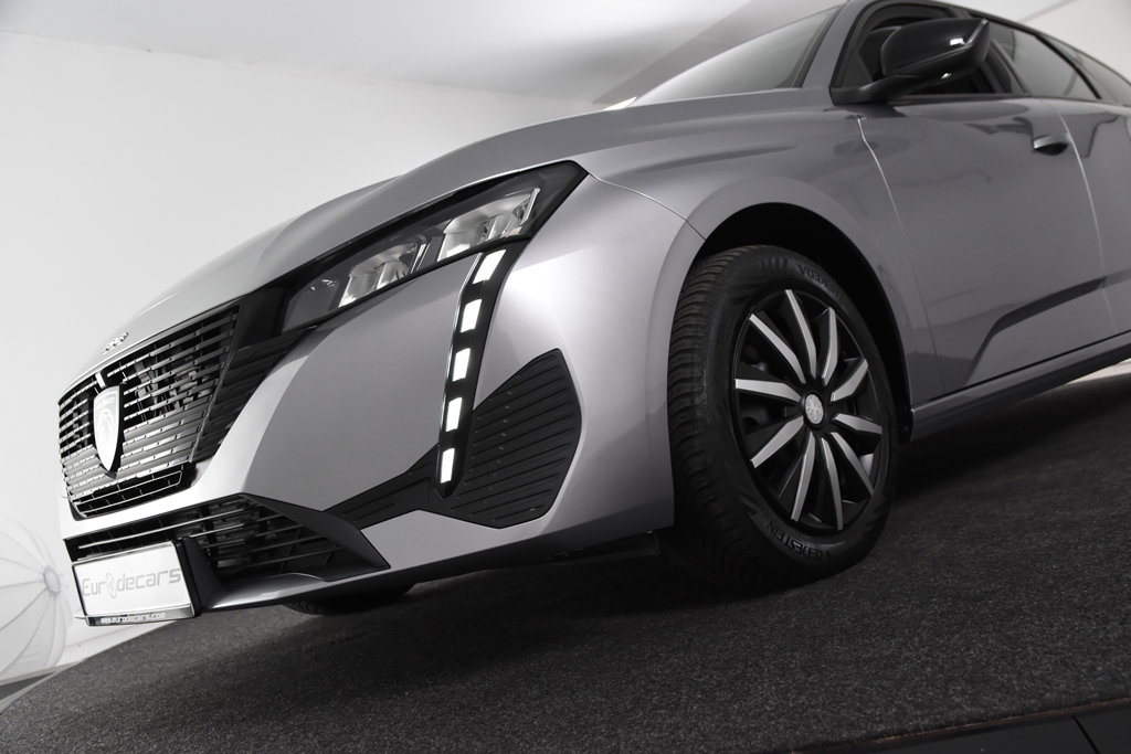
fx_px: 1131
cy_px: 377
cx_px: 566
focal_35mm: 36
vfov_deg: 36.9
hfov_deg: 53.1
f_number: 5
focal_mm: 24
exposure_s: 1/100
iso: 1600
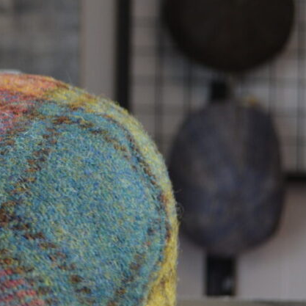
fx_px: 990
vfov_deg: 17.6
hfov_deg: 15.9
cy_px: 179
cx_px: -173
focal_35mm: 99
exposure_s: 1/80
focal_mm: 20
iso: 400
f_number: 4.5
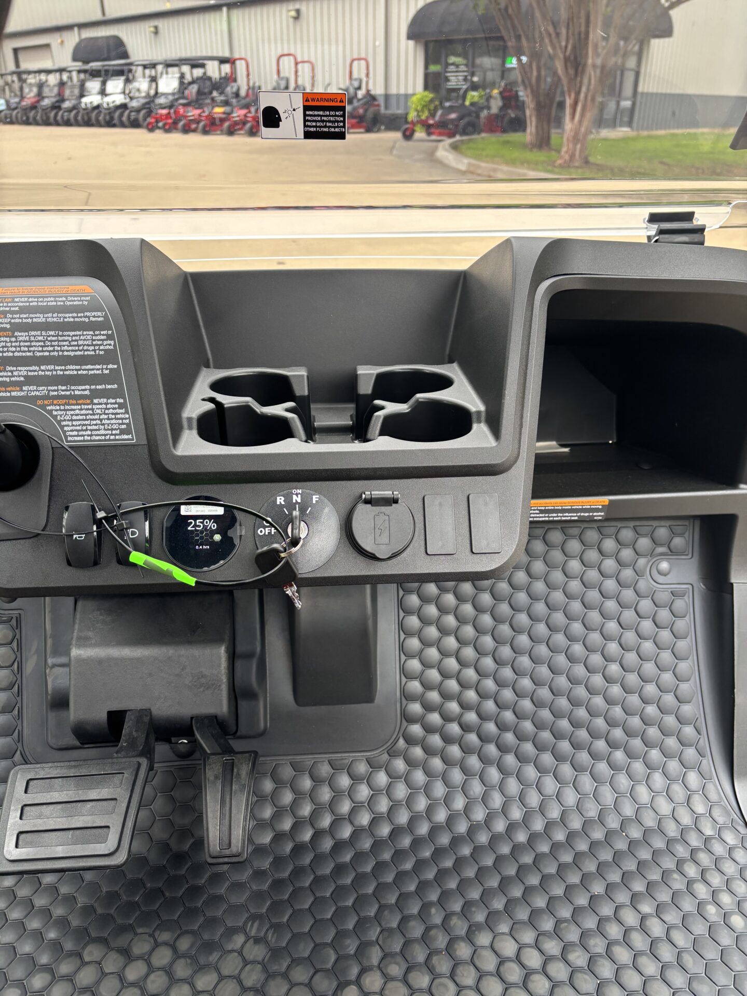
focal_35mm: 26
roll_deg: +0.0
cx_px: 374
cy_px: 498
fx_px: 748
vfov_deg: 67.3
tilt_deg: -24.9
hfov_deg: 53.1
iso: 64
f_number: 1.6
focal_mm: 5.96
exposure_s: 1/152
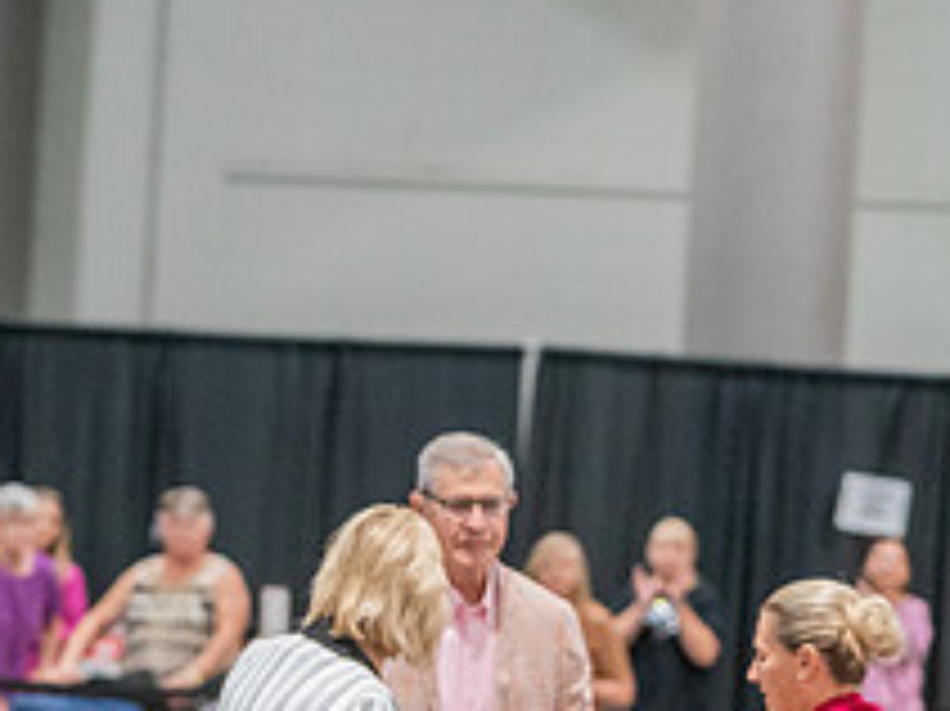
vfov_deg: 5.3
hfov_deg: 7.1
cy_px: 754
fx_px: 7625
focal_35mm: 278
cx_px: 306
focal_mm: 105
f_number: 2.8
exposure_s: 1/250
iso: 6400
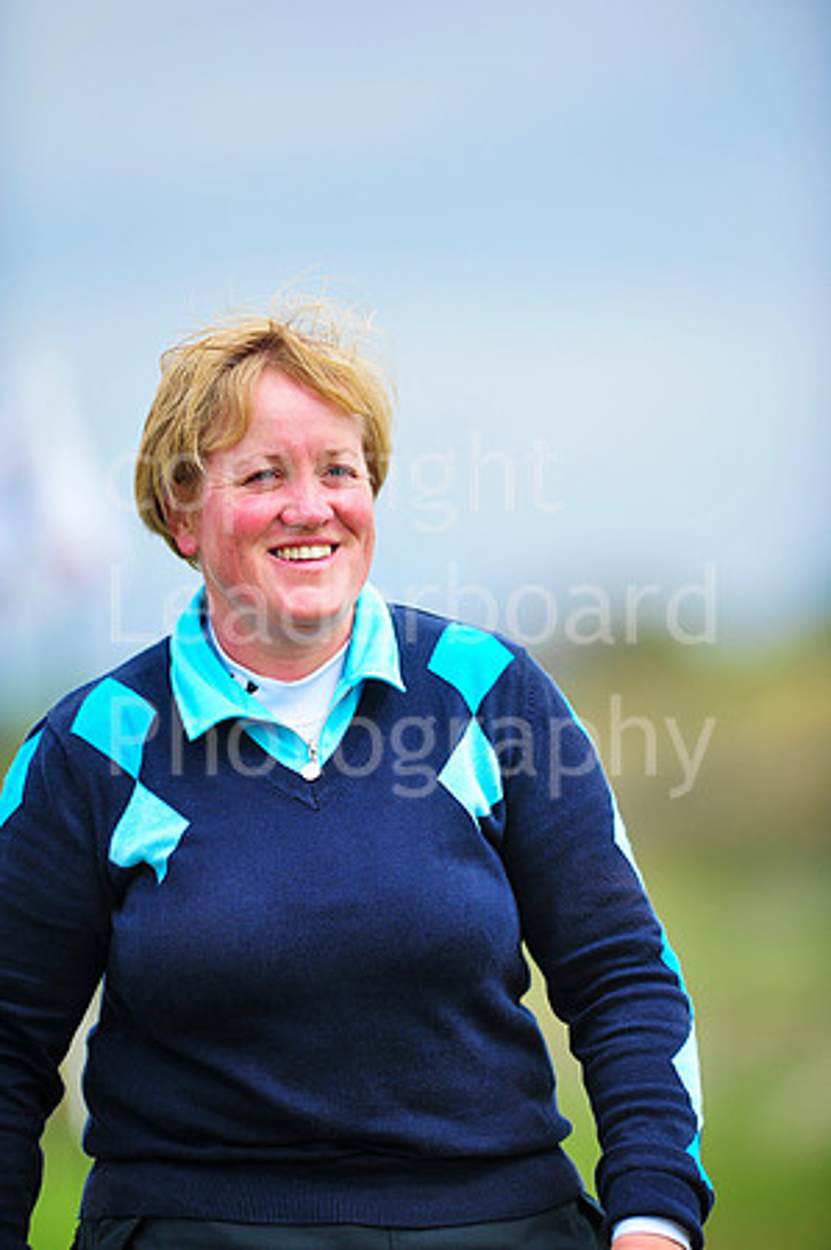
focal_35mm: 300
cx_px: 416
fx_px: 10411
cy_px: 625
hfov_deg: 4.6
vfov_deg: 6.9
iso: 400
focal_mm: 300
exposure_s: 1/3200
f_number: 4
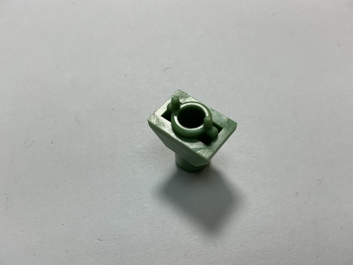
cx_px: 176
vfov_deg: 48.2
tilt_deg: -56.0
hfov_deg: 61.7
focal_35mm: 29
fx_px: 296
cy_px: 132
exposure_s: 1/246
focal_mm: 3
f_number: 1.8
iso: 25
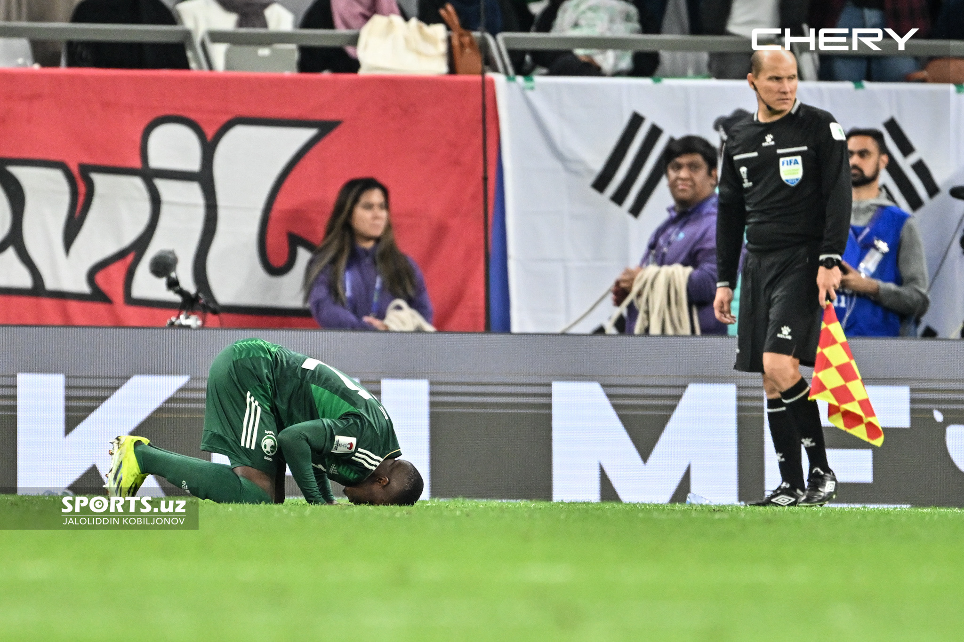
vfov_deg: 2.5
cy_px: 321
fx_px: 14993
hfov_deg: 3.7
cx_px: 482
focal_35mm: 560
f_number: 4
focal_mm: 560
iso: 2500
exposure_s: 1/1000
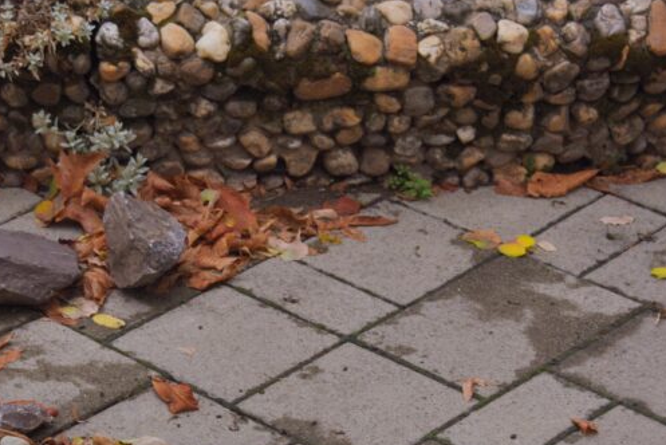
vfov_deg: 10.2
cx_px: 265
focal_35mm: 134
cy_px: 338
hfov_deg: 15.3
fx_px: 2480
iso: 200
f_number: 5.6
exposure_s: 1/40
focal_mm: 65
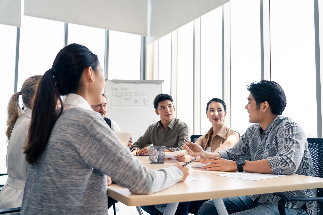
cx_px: 162
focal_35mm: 33
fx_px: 296
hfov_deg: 57.2
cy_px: 108
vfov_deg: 40.0
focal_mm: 33
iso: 100
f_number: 4
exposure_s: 1/250
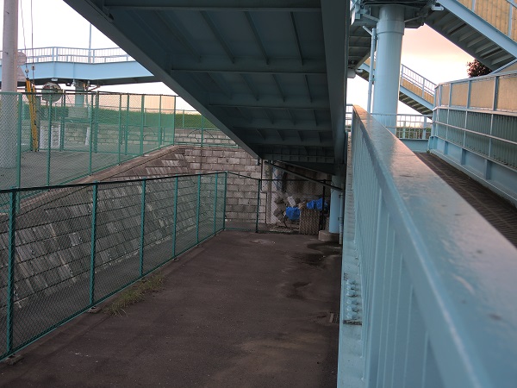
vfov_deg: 40.7
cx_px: 258
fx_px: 523
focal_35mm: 35
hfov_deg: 52.6
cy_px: 194
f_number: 2.5
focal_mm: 7.6
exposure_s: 1/60
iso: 80
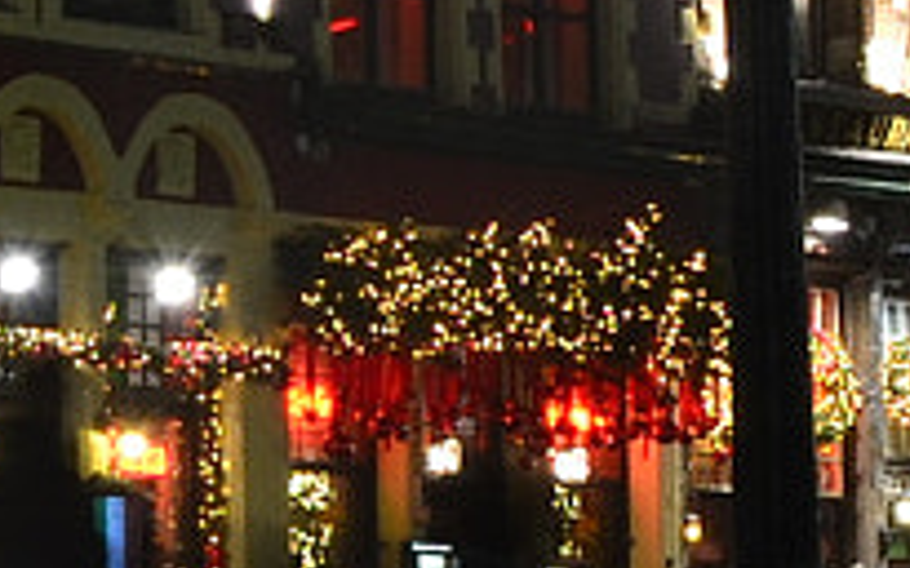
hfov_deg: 7.1
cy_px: -430
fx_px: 7116
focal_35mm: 287
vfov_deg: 4.5
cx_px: -919
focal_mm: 24
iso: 100
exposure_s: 2
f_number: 11
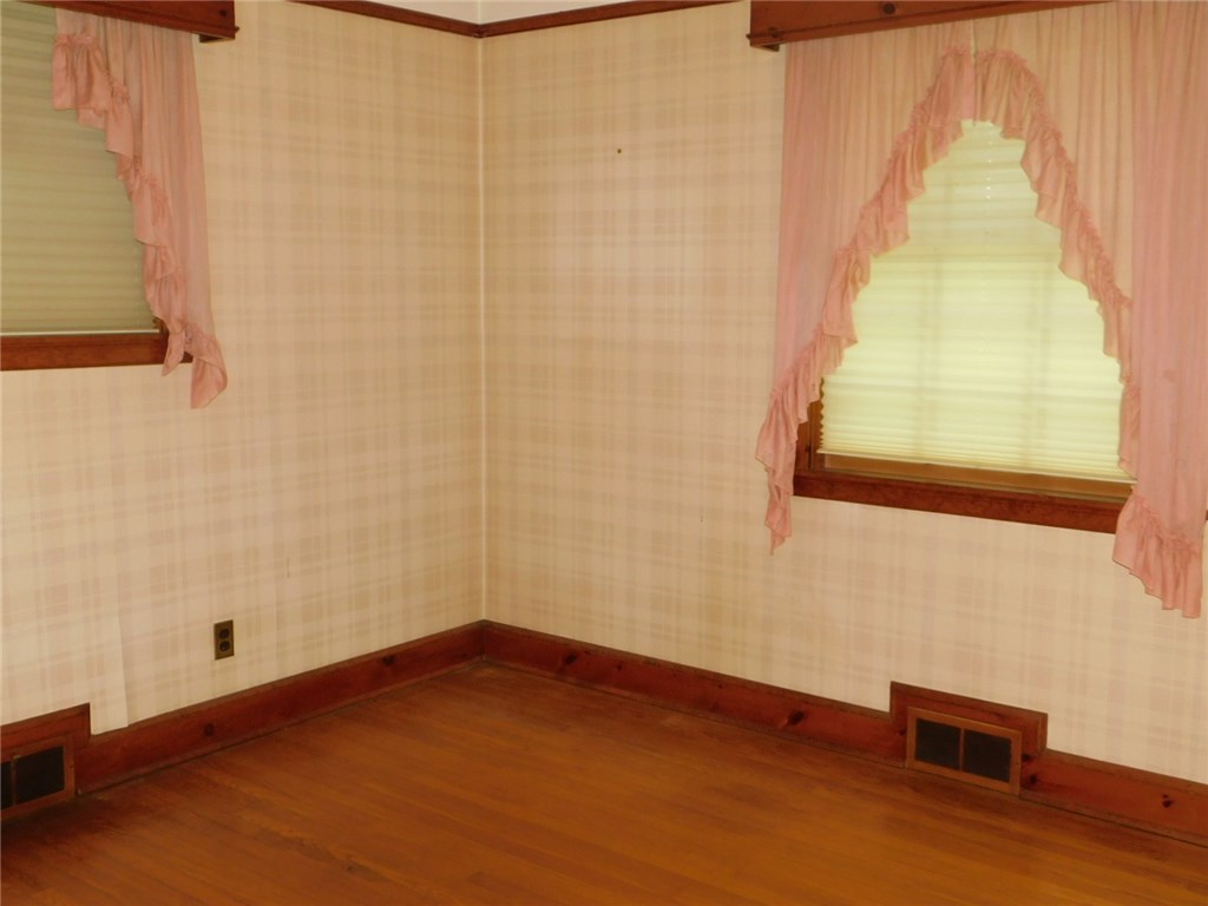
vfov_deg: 39.7
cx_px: 604
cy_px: 453
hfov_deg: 51.4
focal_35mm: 36
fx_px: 1256
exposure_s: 1/30
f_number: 3.5
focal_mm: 6.3
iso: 220
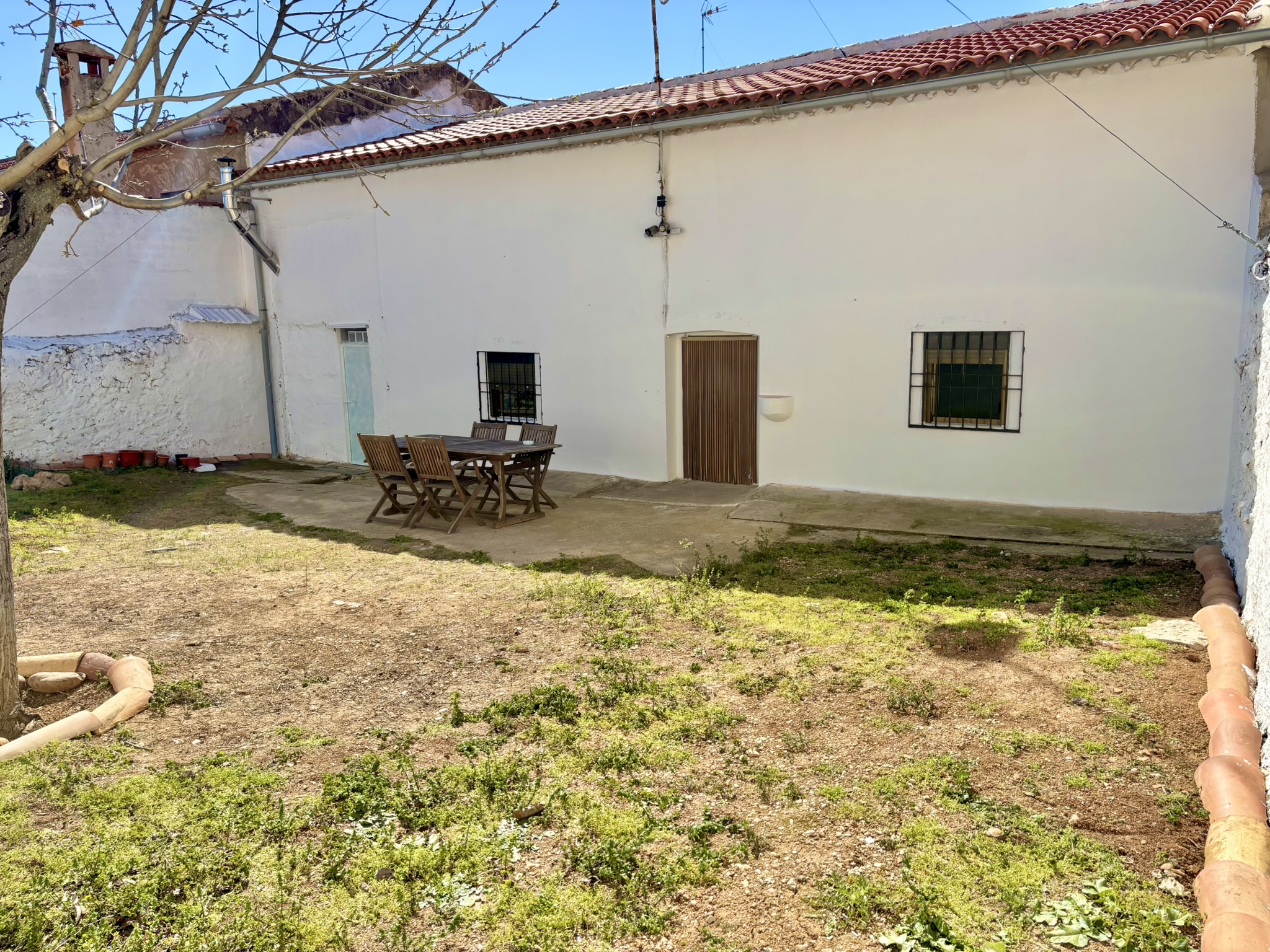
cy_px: 476
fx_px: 954
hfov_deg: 67.3
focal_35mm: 26
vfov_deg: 53.1
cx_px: 635
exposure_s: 1/3311
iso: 50
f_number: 1.6
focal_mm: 5.96
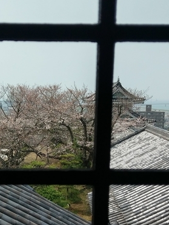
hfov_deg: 25.9
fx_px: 364
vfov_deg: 34.1
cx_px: 44
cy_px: 141
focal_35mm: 56
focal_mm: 4.58
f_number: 1.8
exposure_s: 1/4174
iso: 125
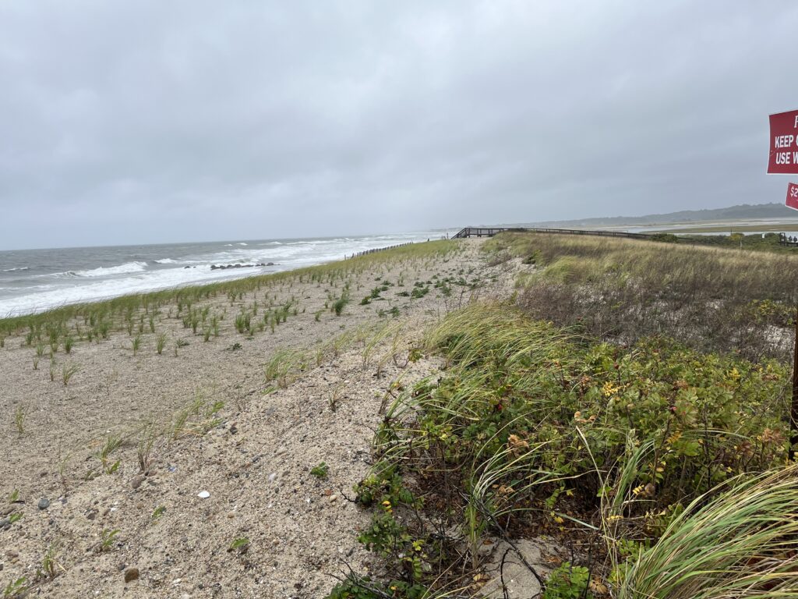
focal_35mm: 26
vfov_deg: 53.1
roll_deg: +2.8
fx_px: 599
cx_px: 399
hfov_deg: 67.3
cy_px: 300
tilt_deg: -6.7
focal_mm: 5.1
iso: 50
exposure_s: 1/732
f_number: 1.6
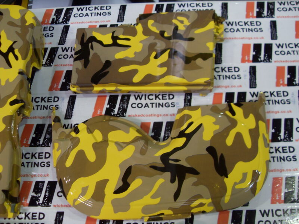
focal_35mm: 35
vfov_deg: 40.7
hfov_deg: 52.6
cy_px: 112
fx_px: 302
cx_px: 150
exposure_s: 1/45
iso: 160
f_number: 2.8
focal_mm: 6.3
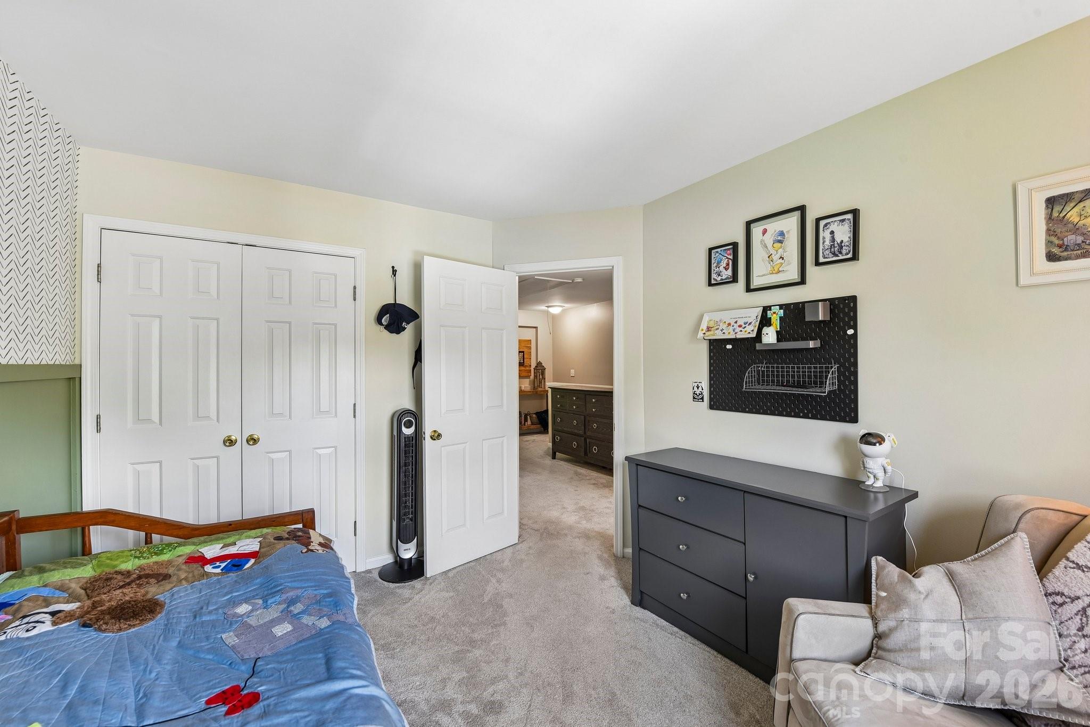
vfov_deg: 81.2
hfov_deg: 104.3
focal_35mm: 14
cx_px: 545
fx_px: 424
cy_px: 364
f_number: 8
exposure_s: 1/8
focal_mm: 14
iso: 200
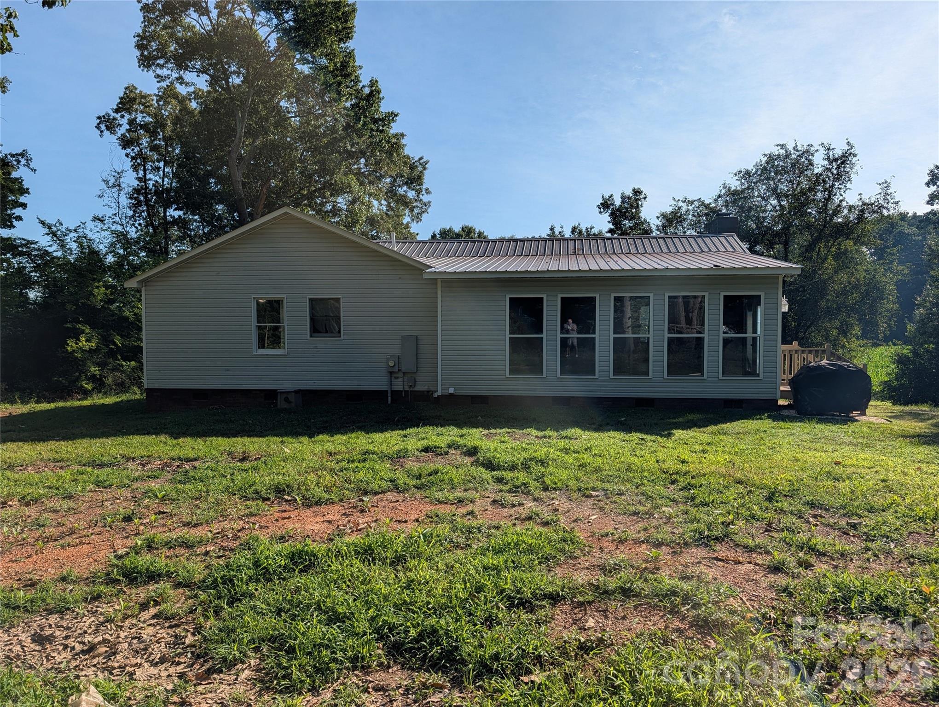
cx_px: 470
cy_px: 354
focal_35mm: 24
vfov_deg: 56.9
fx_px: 652
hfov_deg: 71.5
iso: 20
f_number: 1.68
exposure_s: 1/1488
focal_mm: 6.9
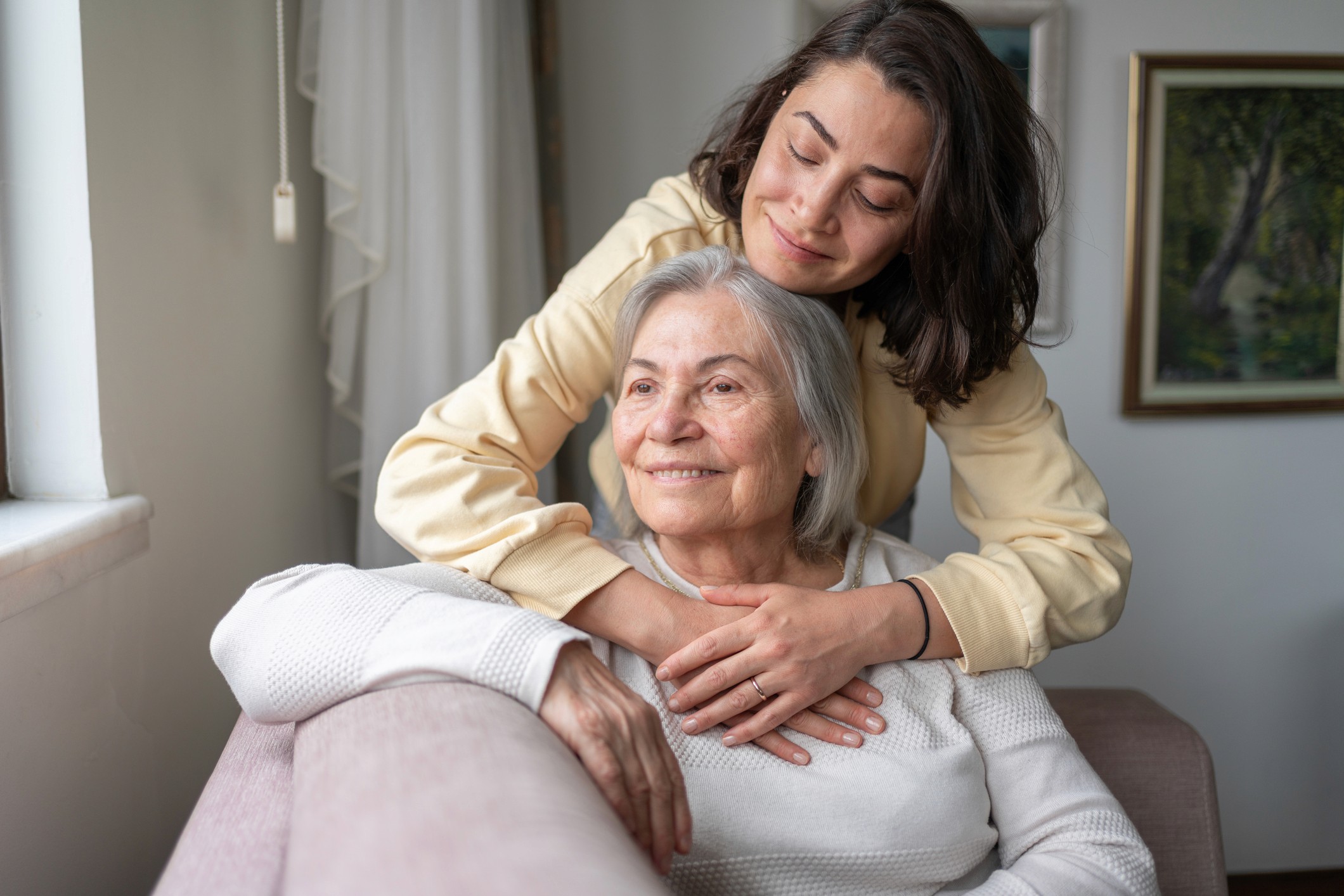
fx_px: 1307
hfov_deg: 54.4
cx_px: 672
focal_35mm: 35
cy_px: 448
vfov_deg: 37.9
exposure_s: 1/60
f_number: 1.8
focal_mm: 35
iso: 80
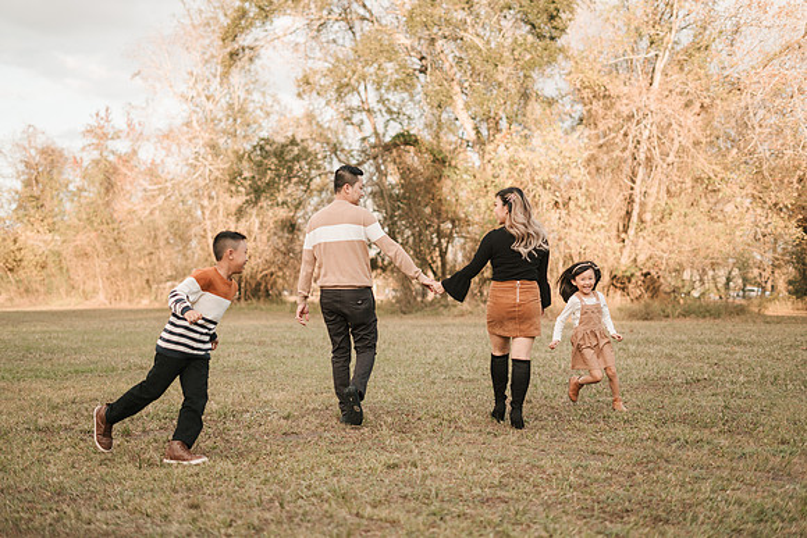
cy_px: 269
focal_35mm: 53
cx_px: 404
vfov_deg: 25.7
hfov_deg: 37.8
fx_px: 1180
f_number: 2
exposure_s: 1/1000
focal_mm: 50
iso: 200
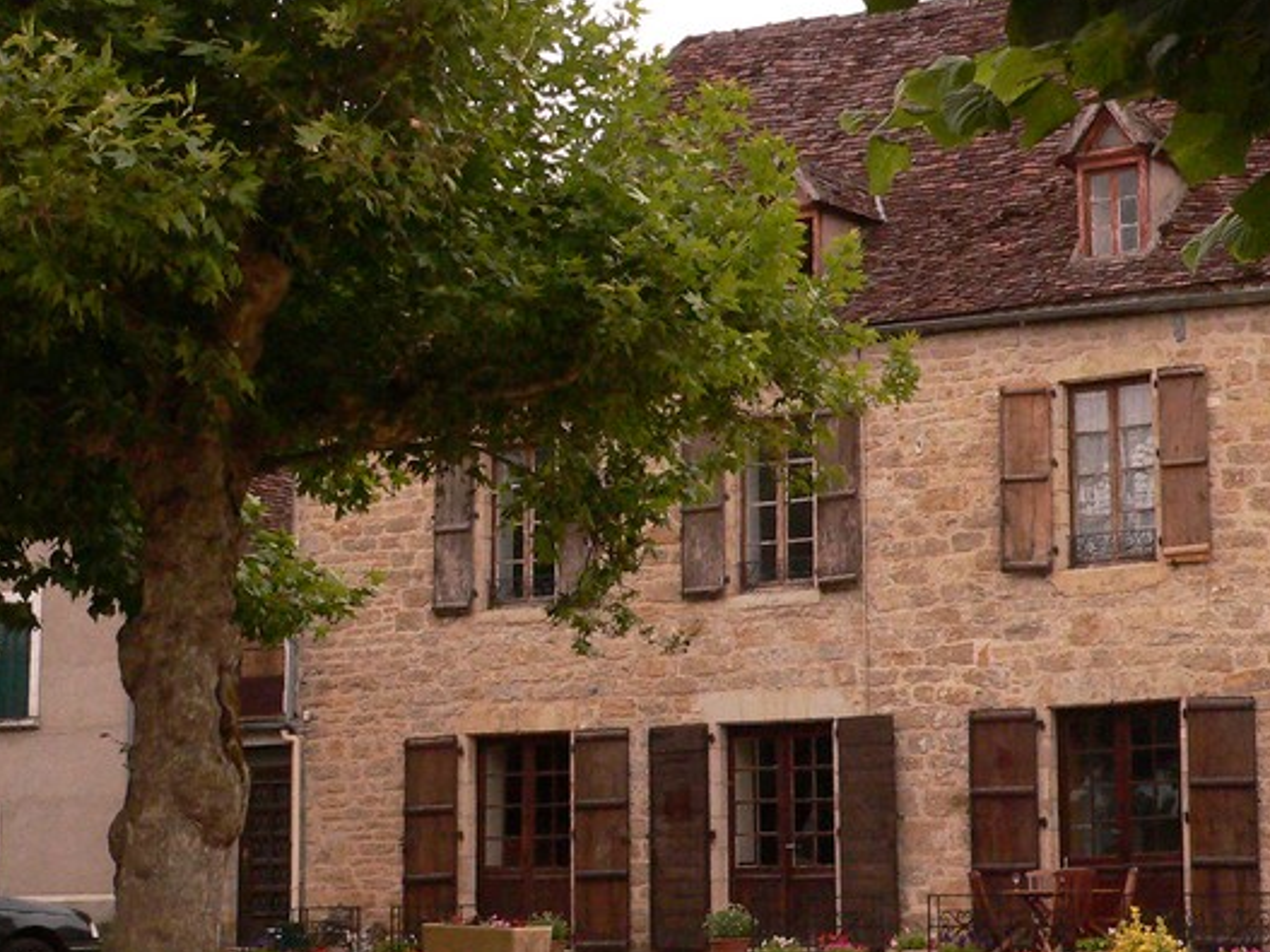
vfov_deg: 18.7
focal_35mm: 79
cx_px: 935
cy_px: 513
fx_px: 2898
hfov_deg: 24.5
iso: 400
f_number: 5.6
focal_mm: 8.7
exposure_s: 1/1300
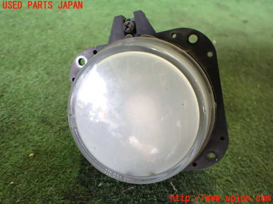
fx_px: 237
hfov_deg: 60.0
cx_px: 136
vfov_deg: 46.8
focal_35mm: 30
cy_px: 102
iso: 800
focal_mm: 5.4
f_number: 2.3
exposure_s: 1/80
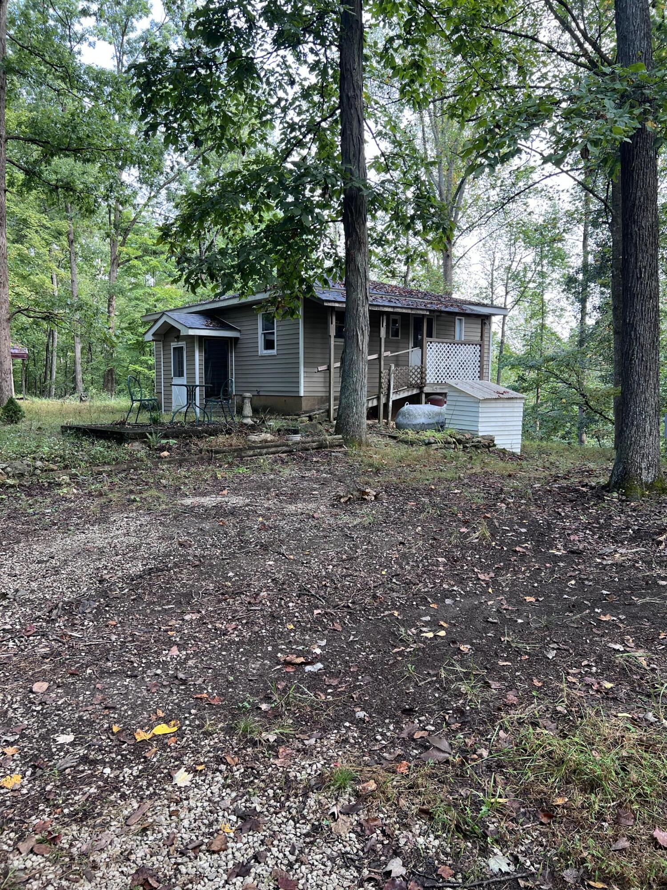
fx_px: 668
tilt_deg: -4.8
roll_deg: -0.8
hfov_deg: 53.1
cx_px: 334
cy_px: 445
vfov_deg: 67.3
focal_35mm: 26
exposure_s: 1/163
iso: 50
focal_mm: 5.7
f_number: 1.5
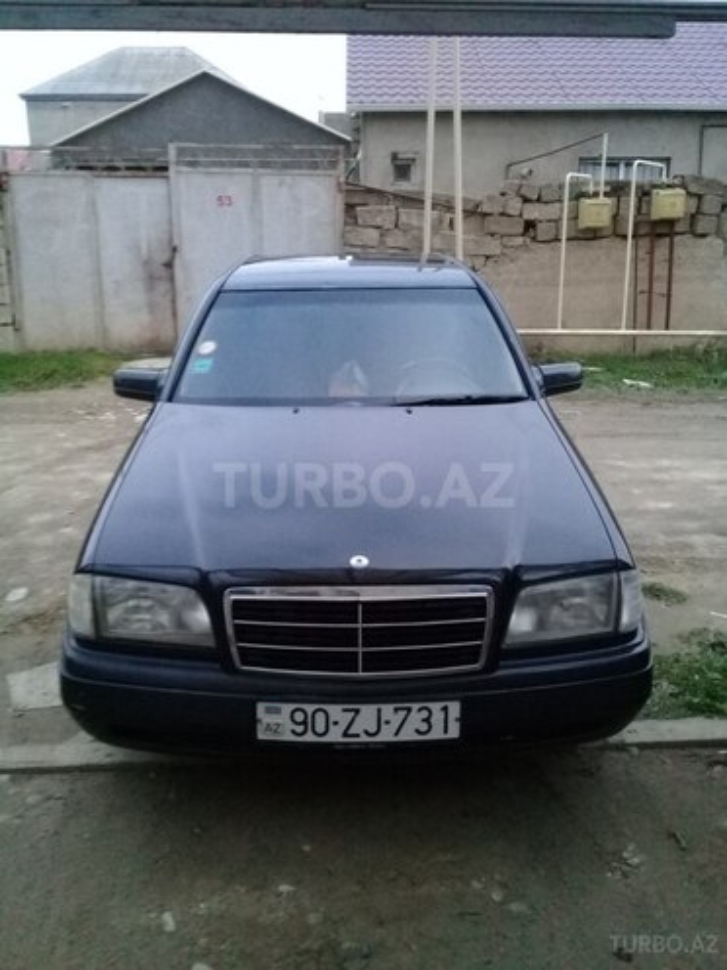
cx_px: 364
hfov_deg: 45.4
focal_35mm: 31
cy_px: 485
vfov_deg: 58.4
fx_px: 868
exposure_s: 1/17
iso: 320
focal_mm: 3.3
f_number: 2.2
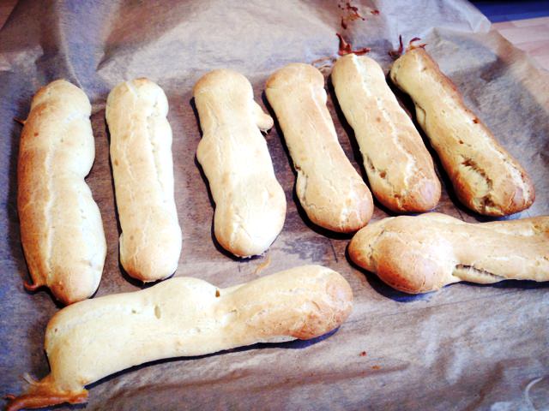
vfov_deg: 40.7
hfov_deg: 52.6
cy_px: 206
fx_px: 555
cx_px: 274
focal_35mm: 35
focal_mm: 4.28
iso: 50
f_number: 2.4
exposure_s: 1/40
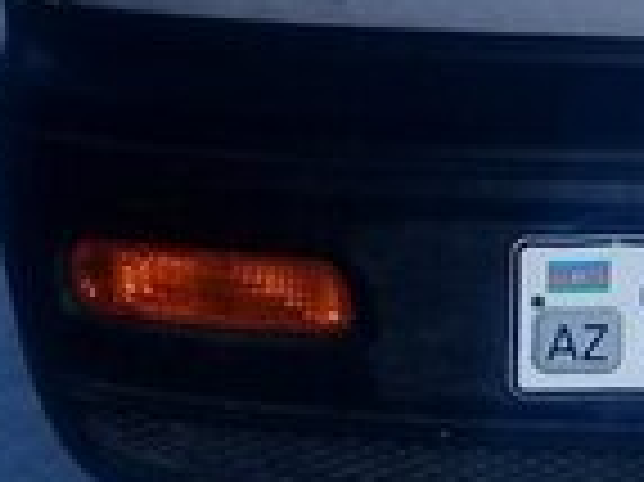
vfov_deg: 10.0
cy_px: -241
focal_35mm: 143
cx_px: 955
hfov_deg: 13.1
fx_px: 2658
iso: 64
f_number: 2.2
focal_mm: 3.3
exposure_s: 1/696
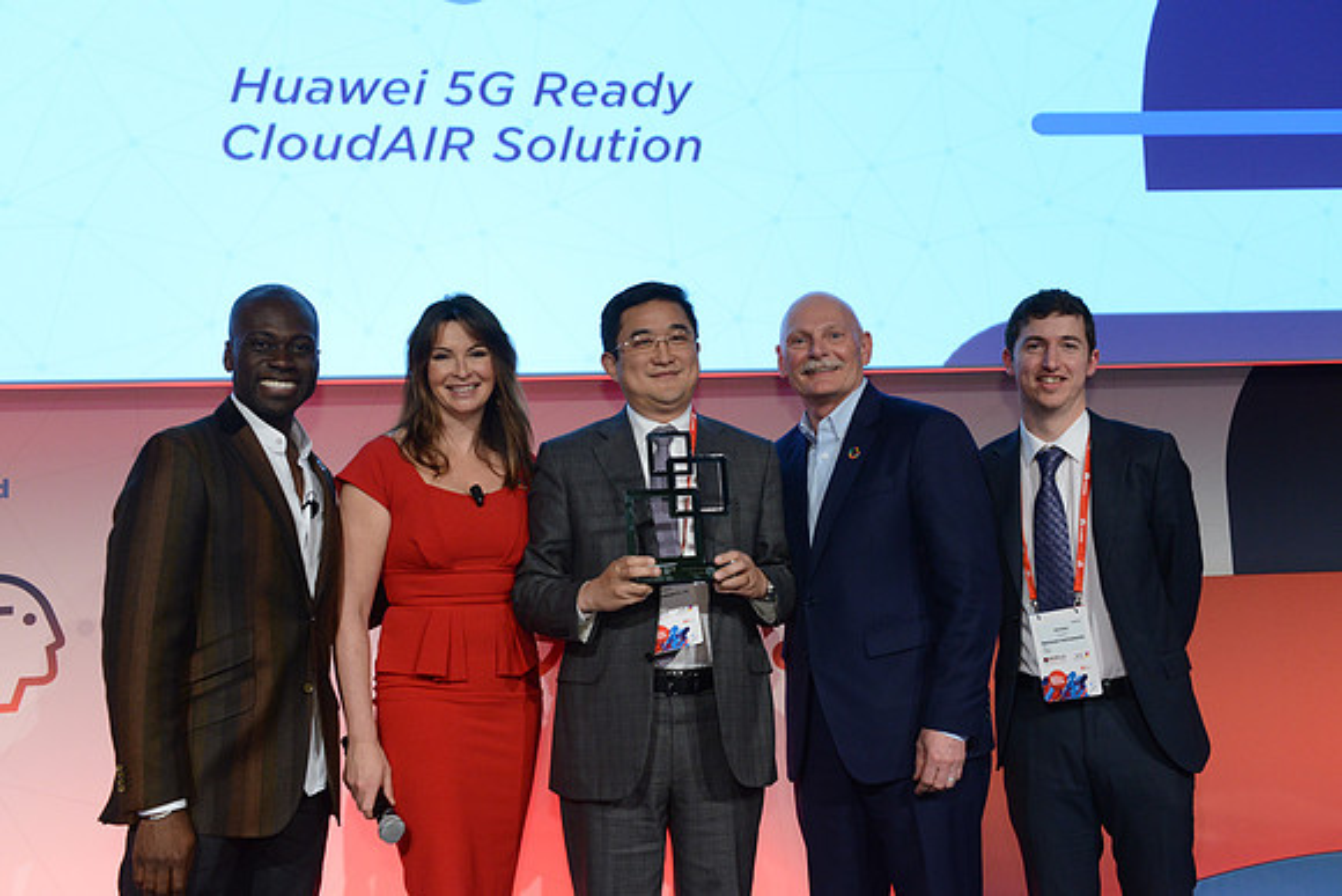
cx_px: 671
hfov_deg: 44.5
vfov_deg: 30.5
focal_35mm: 44
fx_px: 1641
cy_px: 448
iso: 2500
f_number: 7.1
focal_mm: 44
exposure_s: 1/100
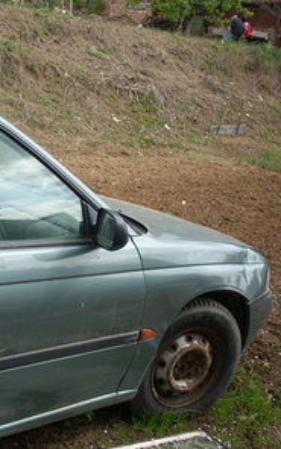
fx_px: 649
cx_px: -14
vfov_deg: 38.2
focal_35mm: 53
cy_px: 223
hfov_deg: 23.2
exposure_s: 1/338
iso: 64
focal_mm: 6.2
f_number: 2.8
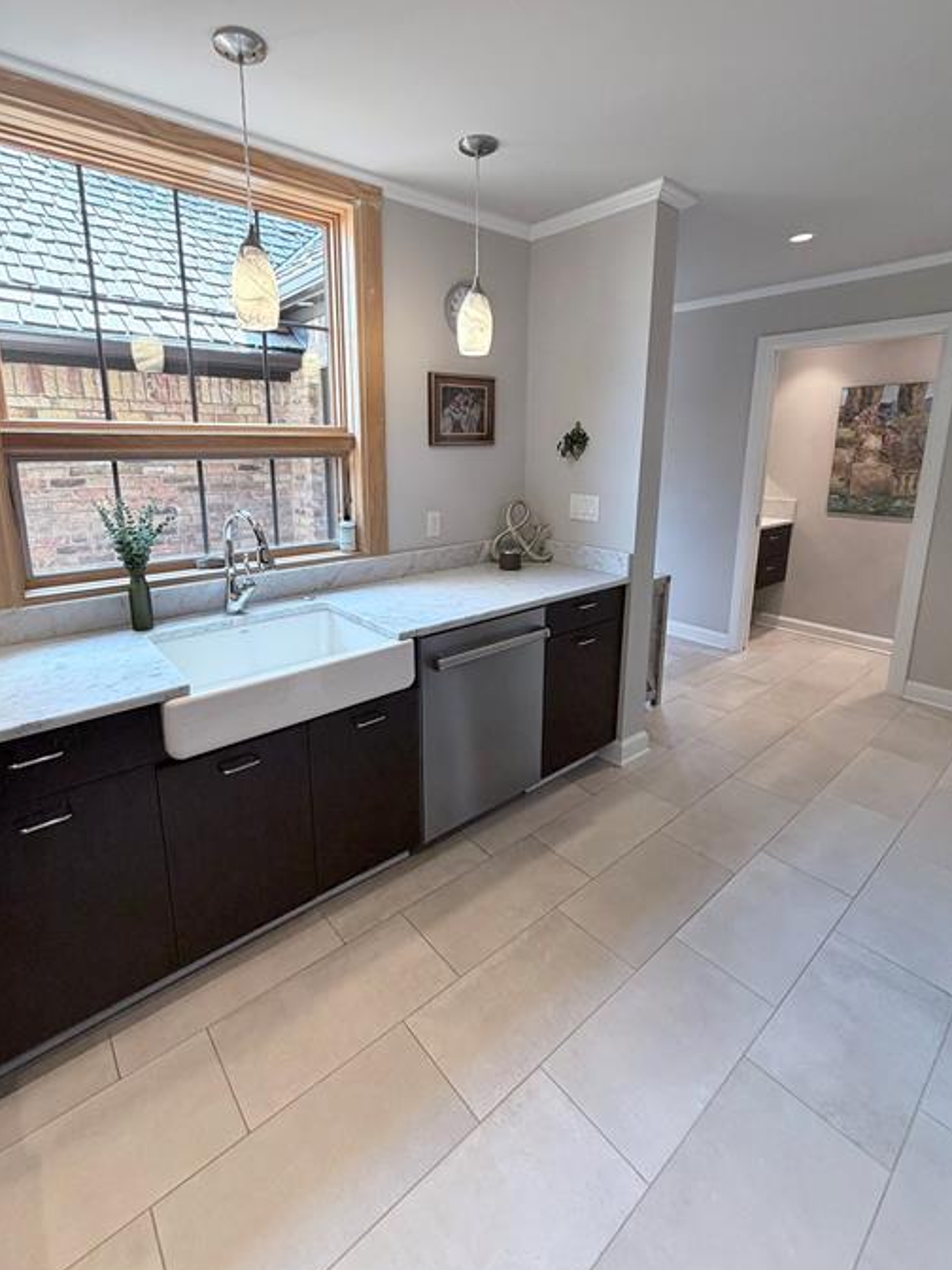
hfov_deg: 78.0
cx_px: 450
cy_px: 569
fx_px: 587
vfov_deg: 94.2
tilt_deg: -11.0
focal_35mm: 16
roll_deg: +0.3
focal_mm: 2.22
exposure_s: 1/120
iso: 250
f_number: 2.2
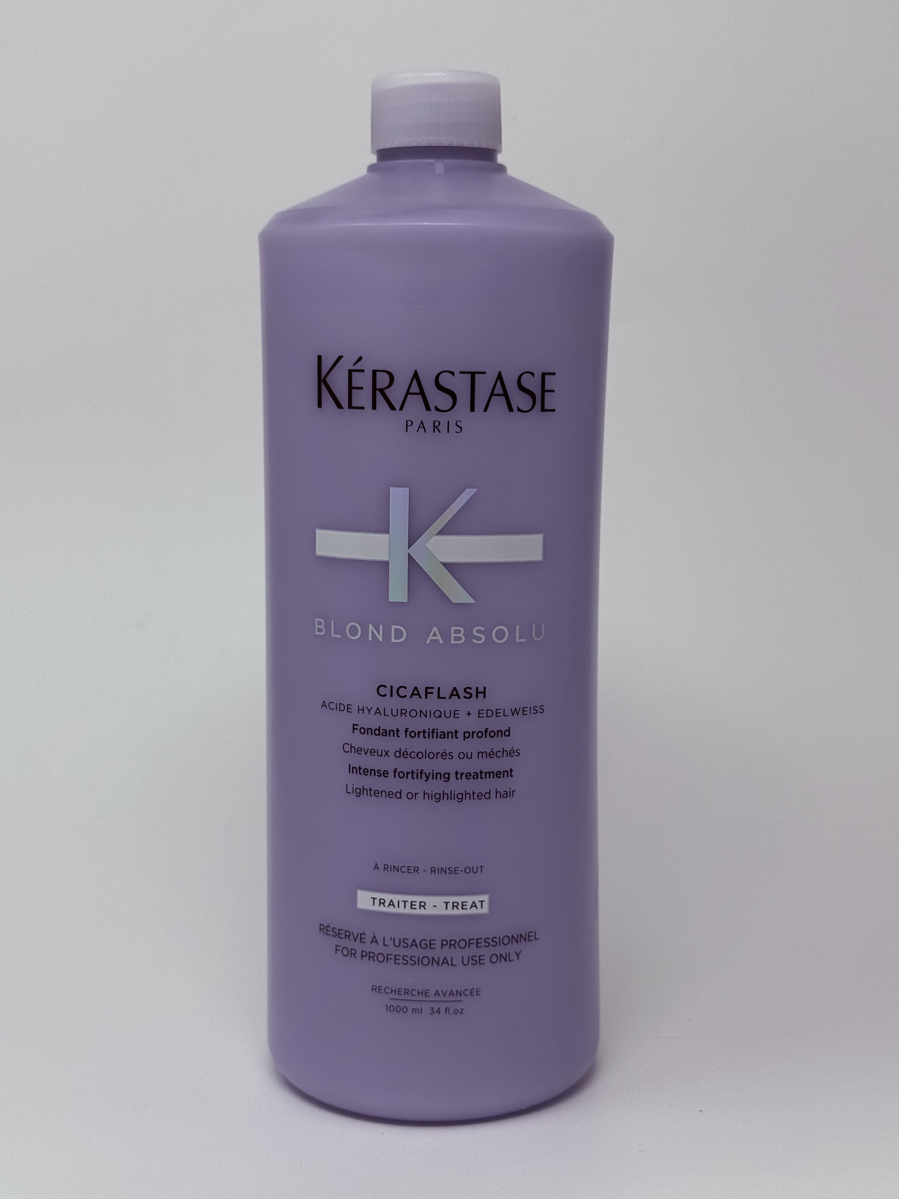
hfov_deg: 30.3
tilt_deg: -6.9
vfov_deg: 39.7
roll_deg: -0.3
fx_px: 1662
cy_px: 600
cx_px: 450
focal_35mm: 48
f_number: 1.78
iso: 64
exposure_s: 1/625
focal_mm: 6.76
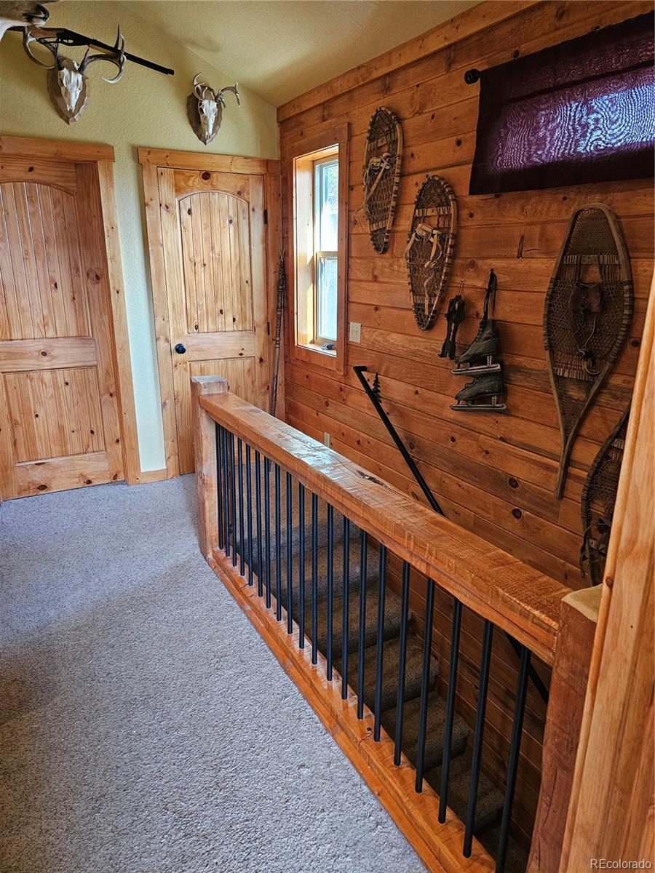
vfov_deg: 73.9
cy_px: 436
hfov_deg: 58.9
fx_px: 580
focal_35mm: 23
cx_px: 328
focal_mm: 6.3
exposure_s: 1/120
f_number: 1.7
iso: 640
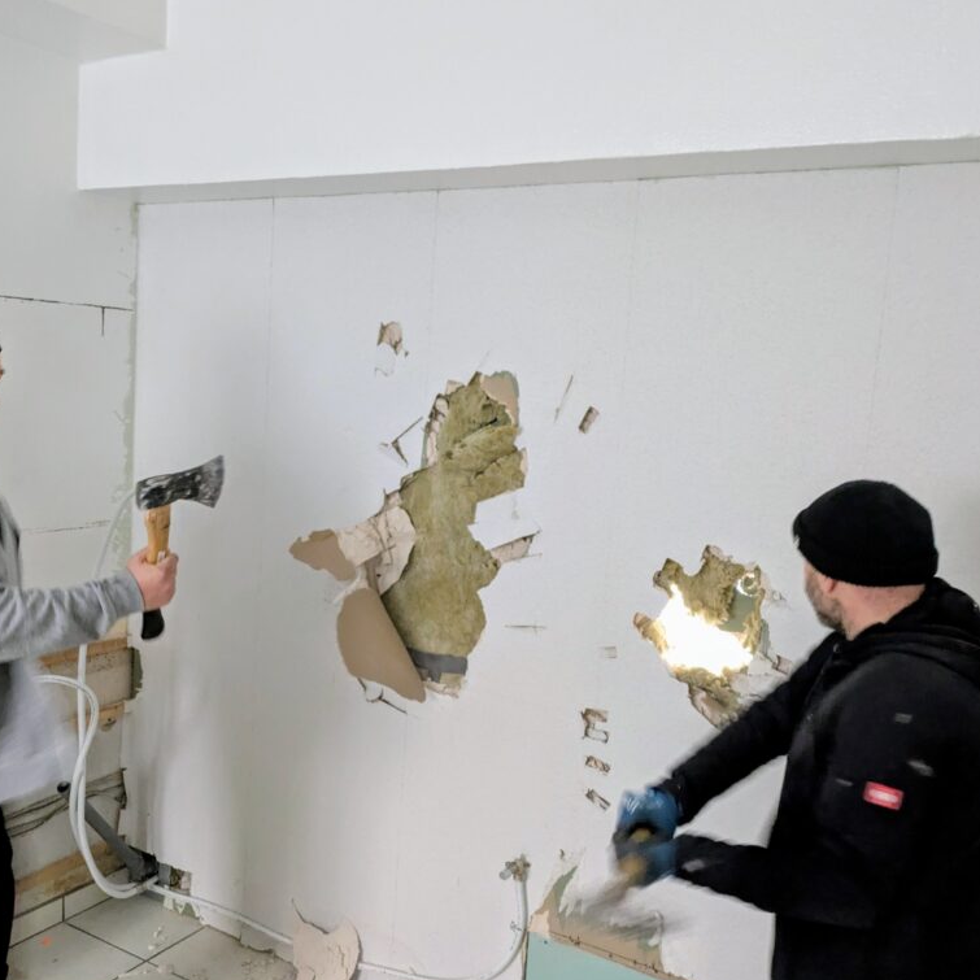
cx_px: 376
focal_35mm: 30
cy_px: 496
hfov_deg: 53.5
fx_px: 961
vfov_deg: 54.0
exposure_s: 1/25
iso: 615
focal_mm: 5.43
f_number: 1.89
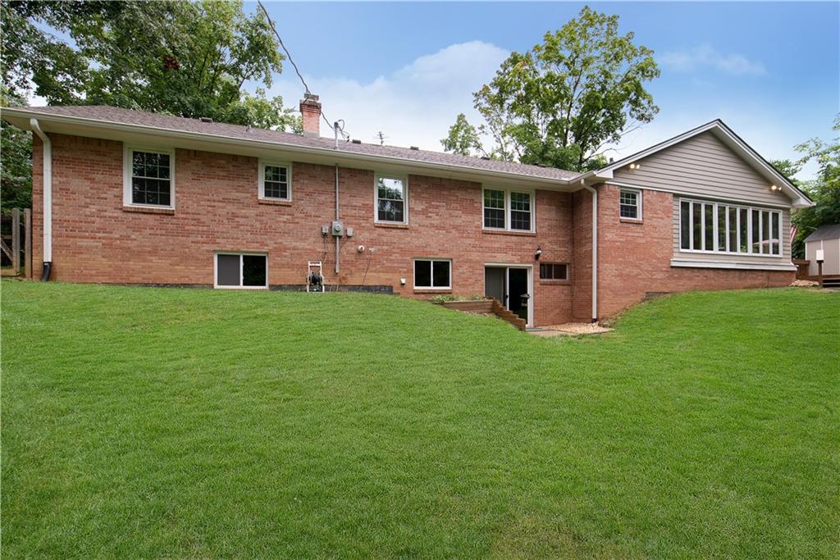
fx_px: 350
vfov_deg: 77.3
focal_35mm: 15
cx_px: 420
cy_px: 280
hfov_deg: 100.4
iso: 320
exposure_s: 1/1000
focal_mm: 15
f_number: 5.6
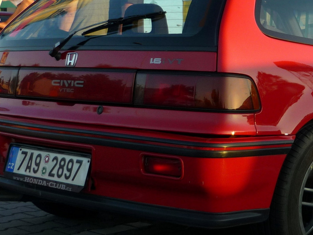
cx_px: 293
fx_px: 696
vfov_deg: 19.0
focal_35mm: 77
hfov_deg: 24.5
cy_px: 61
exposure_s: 1/320
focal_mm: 5.5
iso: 100
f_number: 2.8
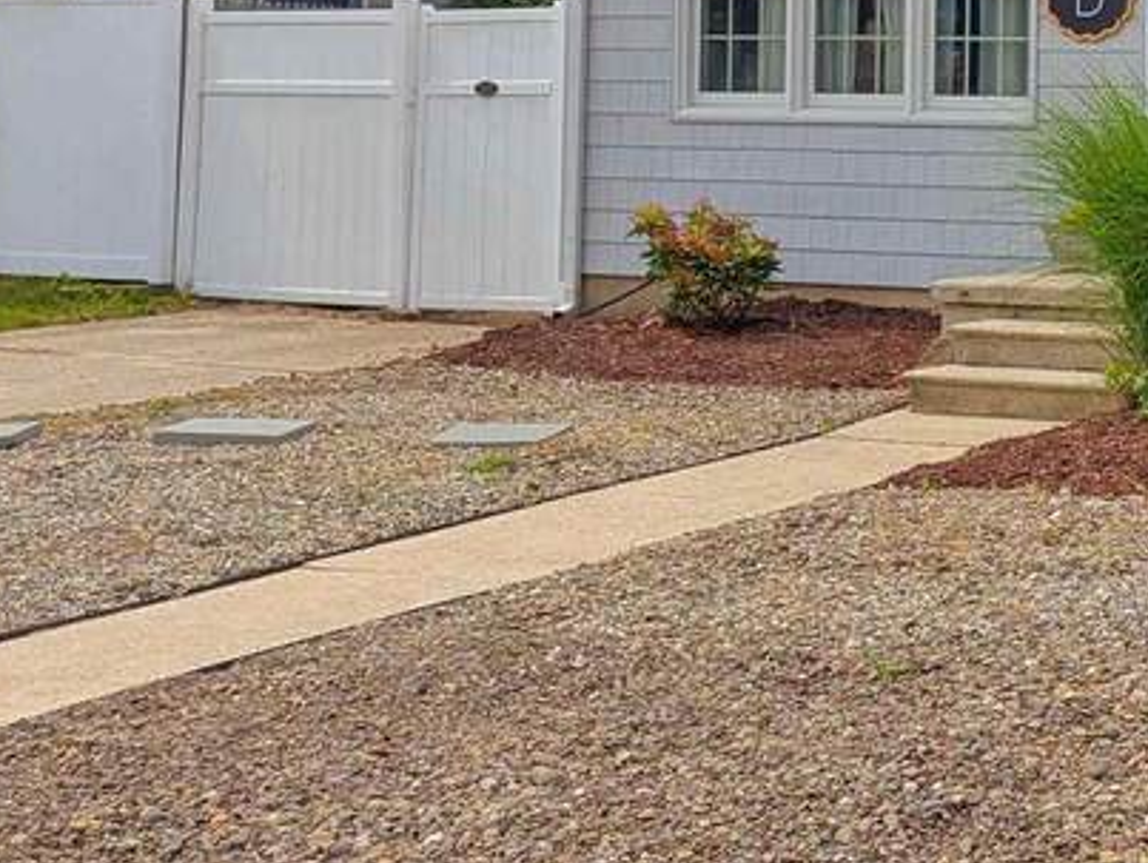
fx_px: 2523
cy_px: 54
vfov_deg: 19.0
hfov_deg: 22.7
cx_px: 1508
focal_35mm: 76
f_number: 1.85
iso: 47
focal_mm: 6.81
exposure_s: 1/2632
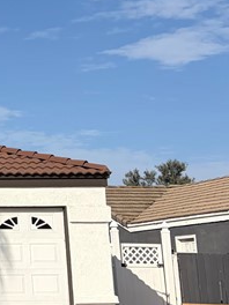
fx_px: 891
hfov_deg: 12.6
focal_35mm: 101
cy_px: 103
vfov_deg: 19.4
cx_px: -252
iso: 64
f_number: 1.6
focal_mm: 5.96
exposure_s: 1/7813
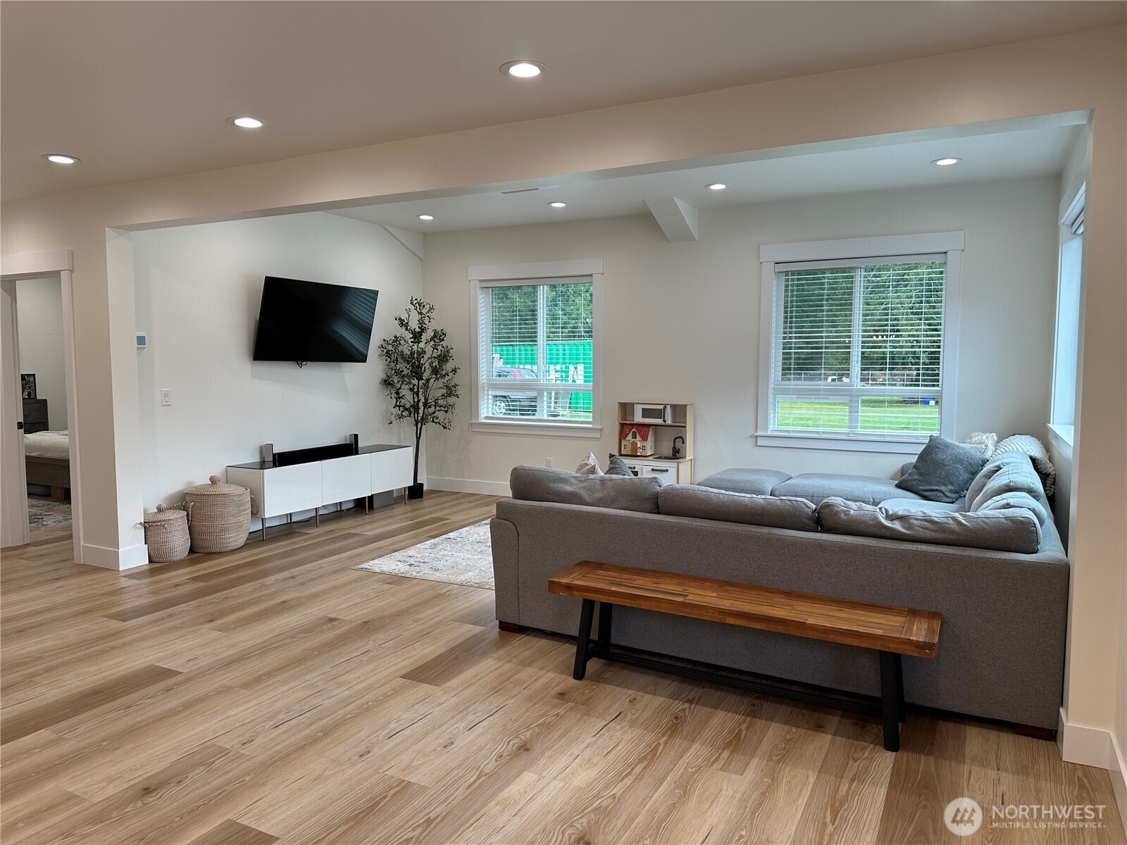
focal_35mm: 24
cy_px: 422
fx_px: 781
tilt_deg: -4.8
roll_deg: +0.2
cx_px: 564
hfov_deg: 71.6
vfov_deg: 56.8
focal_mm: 6.86
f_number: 1.78
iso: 80
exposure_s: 1/120
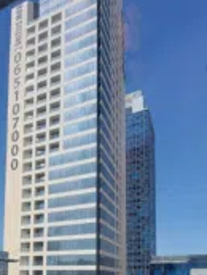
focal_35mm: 30
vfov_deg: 51.8
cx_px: 62
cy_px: 254
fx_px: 239
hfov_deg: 45.8
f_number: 2.2
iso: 50
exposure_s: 1/925
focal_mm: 1.74
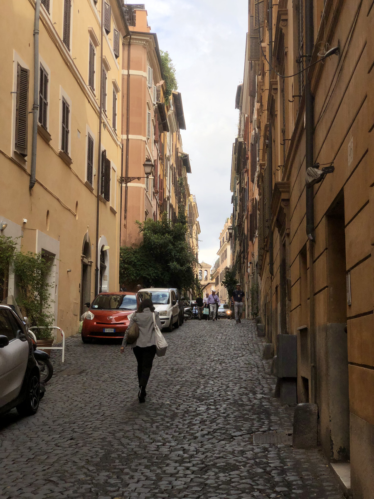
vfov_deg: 36.8
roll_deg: +0.6
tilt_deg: +6.9
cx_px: 187
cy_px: 250
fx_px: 749
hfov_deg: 28.0
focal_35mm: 52
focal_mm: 6
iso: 16
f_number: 2.4
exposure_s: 1/1066
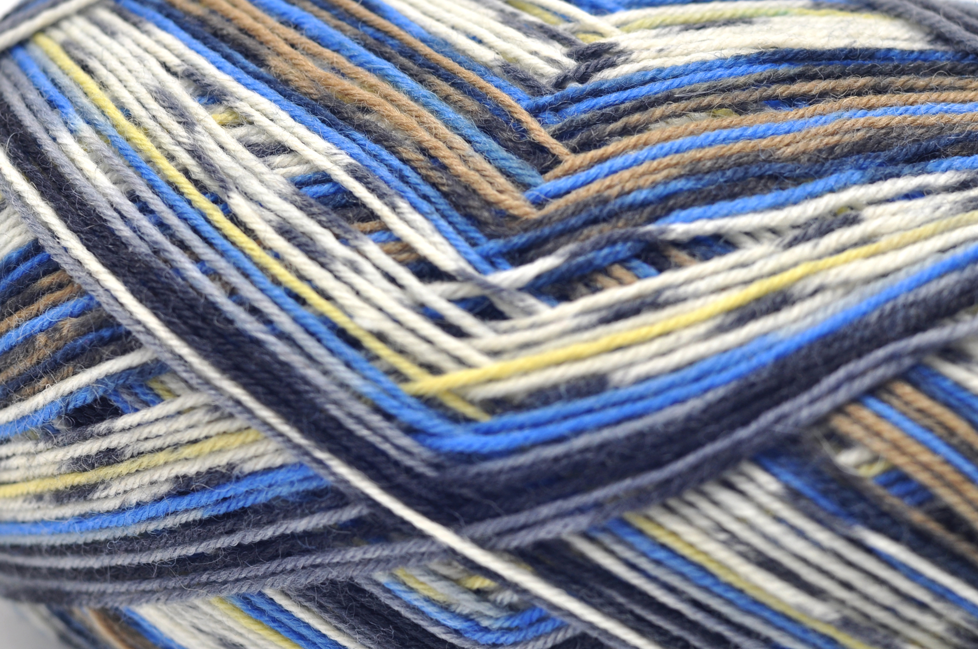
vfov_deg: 18.1
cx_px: 489
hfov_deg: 27.0
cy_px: 324
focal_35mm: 75
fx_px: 2035
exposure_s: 1/125
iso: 200
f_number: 1.4
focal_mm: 50
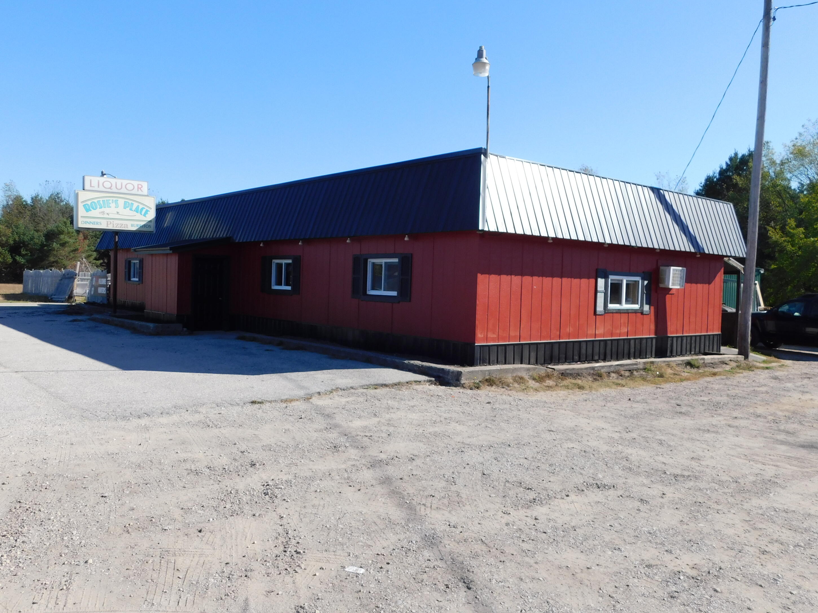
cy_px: 299
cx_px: 410
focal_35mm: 29
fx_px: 685
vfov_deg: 48.2
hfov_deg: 61.7
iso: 125
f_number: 3.2
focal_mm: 4.9
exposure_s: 1/1000
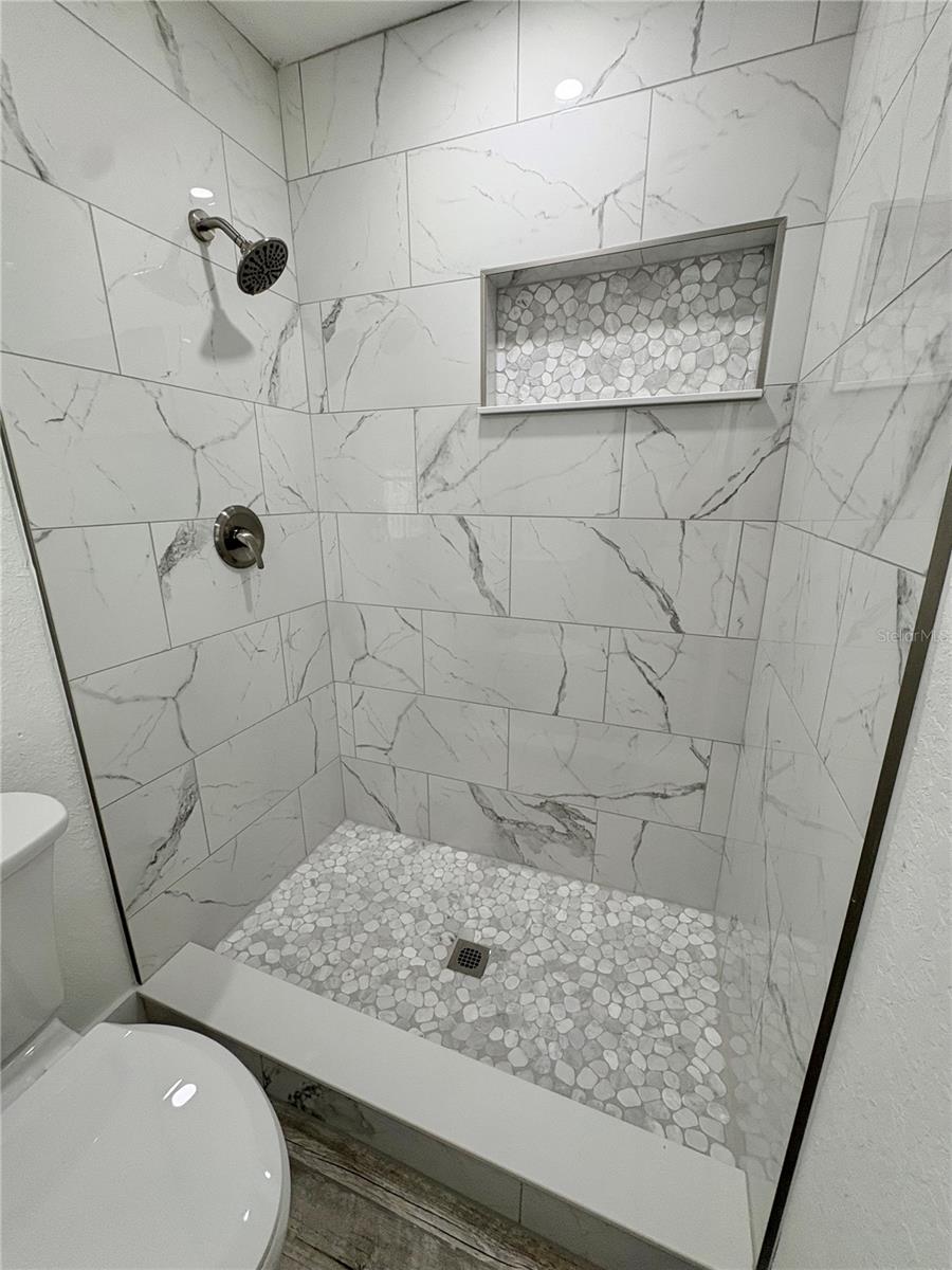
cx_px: 476
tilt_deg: -16.1
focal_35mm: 14
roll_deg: +0.2
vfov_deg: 102.1
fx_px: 513
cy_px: 635
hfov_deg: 85.7
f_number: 2.2
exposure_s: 1/120
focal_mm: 2.22
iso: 160
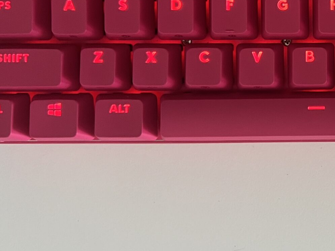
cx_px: 361
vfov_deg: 21.4
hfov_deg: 26.8
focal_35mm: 67
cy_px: 19
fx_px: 648
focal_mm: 5.7
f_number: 1.5
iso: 320
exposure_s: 1/56
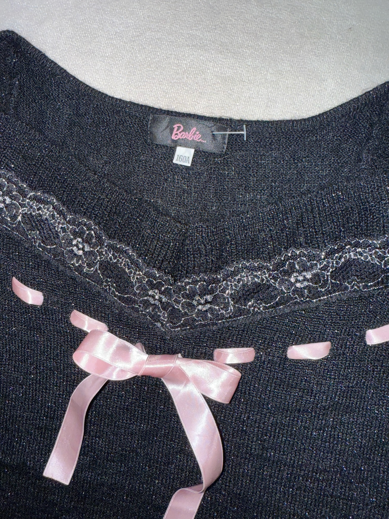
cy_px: 260
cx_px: 194
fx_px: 360
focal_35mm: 24
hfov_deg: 56.8
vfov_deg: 71.6
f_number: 2.2
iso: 64
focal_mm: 2.22
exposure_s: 1/122
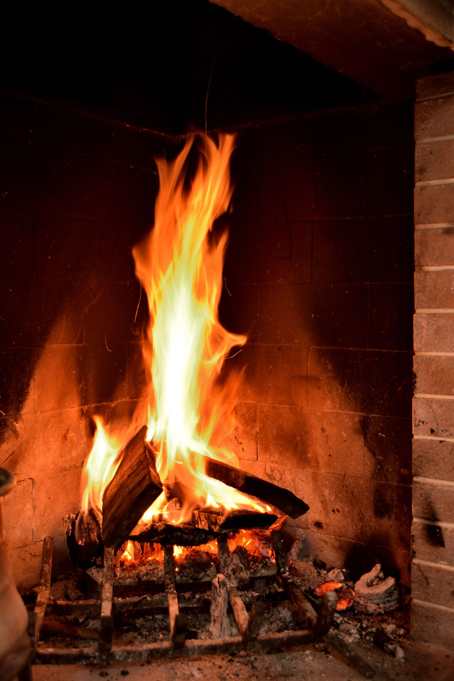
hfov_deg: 34.2
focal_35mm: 39
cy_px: 340
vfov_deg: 49.6
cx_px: 227
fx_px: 738
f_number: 4
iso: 250
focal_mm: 26
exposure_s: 1/10
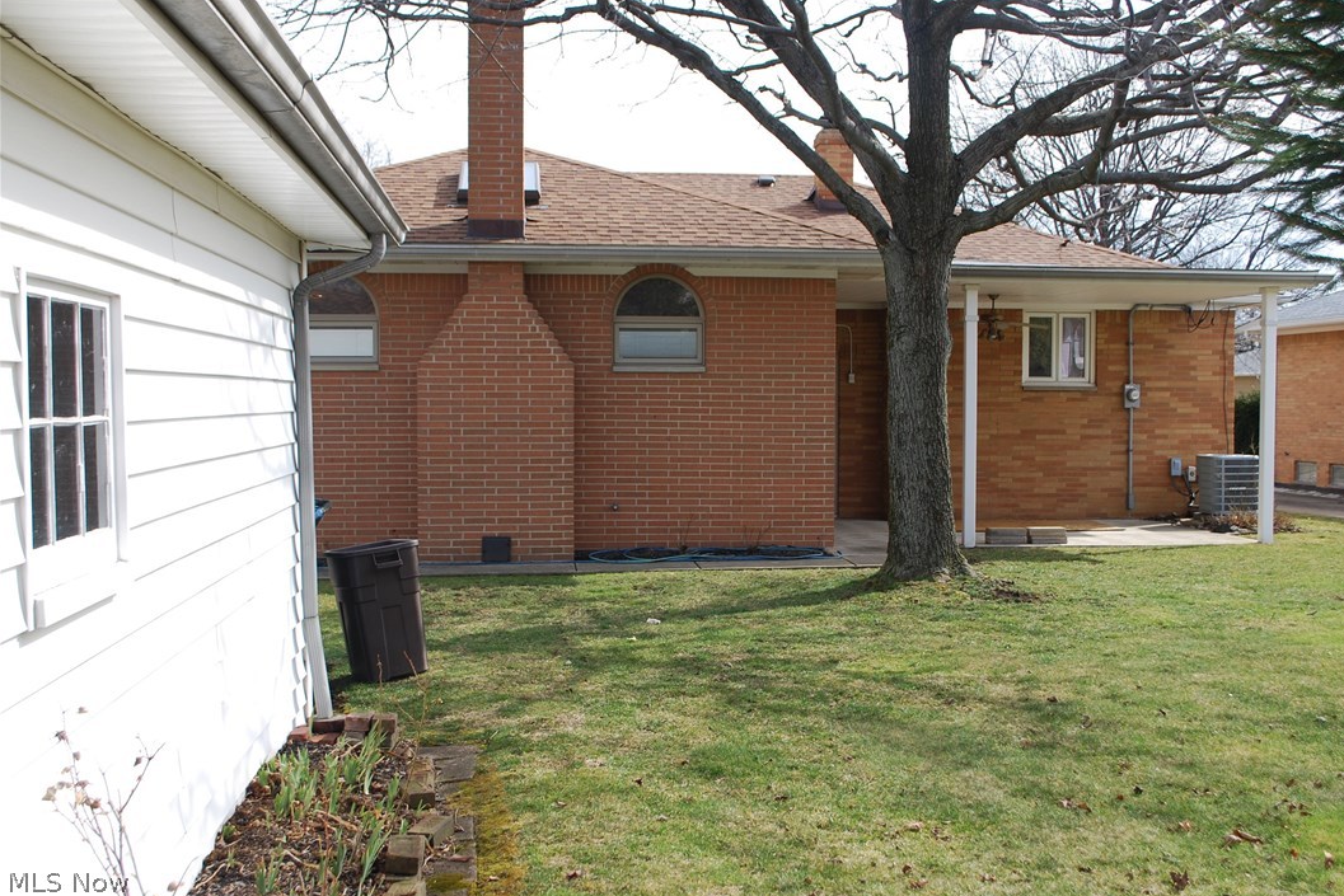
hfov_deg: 48.4
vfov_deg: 33.4
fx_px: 1493
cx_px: 687
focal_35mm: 40
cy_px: 440
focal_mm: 26
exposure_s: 1/160
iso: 100
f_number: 6.3
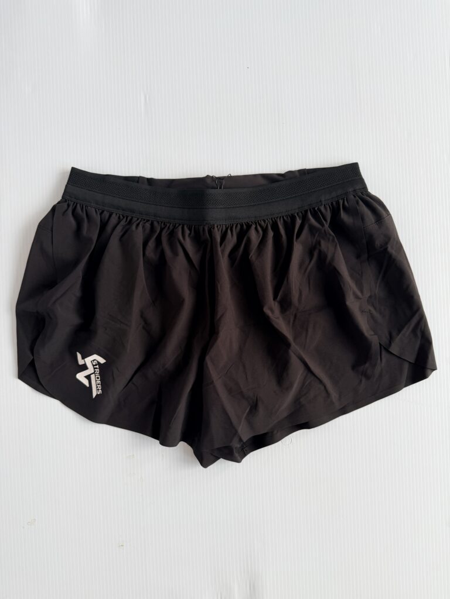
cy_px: 300
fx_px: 416
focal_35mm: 24
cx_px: 225
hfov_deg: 56.8
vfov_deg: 71.6
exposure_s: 1/112
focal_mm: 6.76
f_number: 1.78
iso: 100
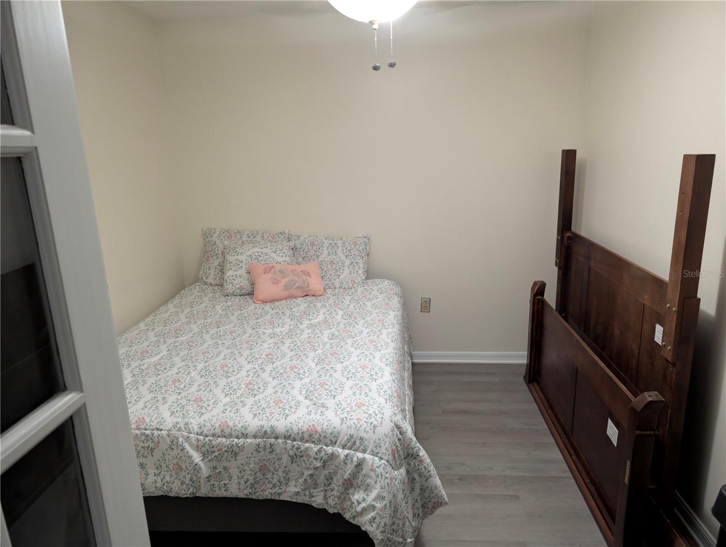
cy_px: 274
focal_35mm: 24
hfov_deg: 71.5
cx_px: 363
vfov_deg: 56.9
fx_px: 504
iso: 263
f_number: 1.68
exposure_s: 1/15
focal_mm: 6.9
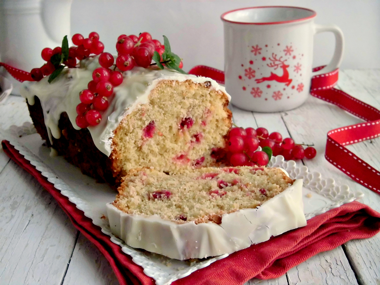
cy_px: 142
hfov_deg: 40.4
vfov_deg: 30.9
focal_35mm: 47
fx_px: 516
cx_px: 190
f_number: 3.4
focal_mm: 8.3
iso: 400
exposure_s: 1/30
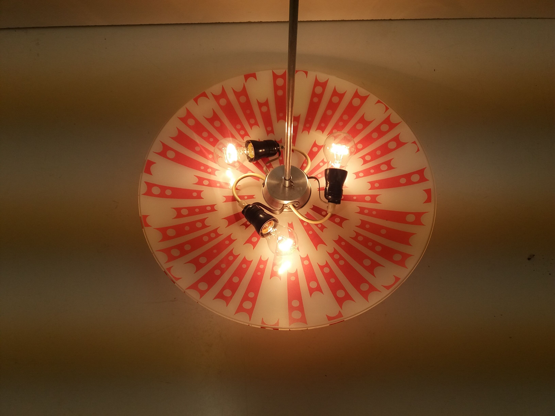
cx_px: 278
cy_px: 208
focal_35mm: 28
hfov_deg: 63.4
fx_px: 449
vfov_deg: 49.7
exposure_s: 1/219
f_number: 1.9
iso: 64
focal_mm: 3.7
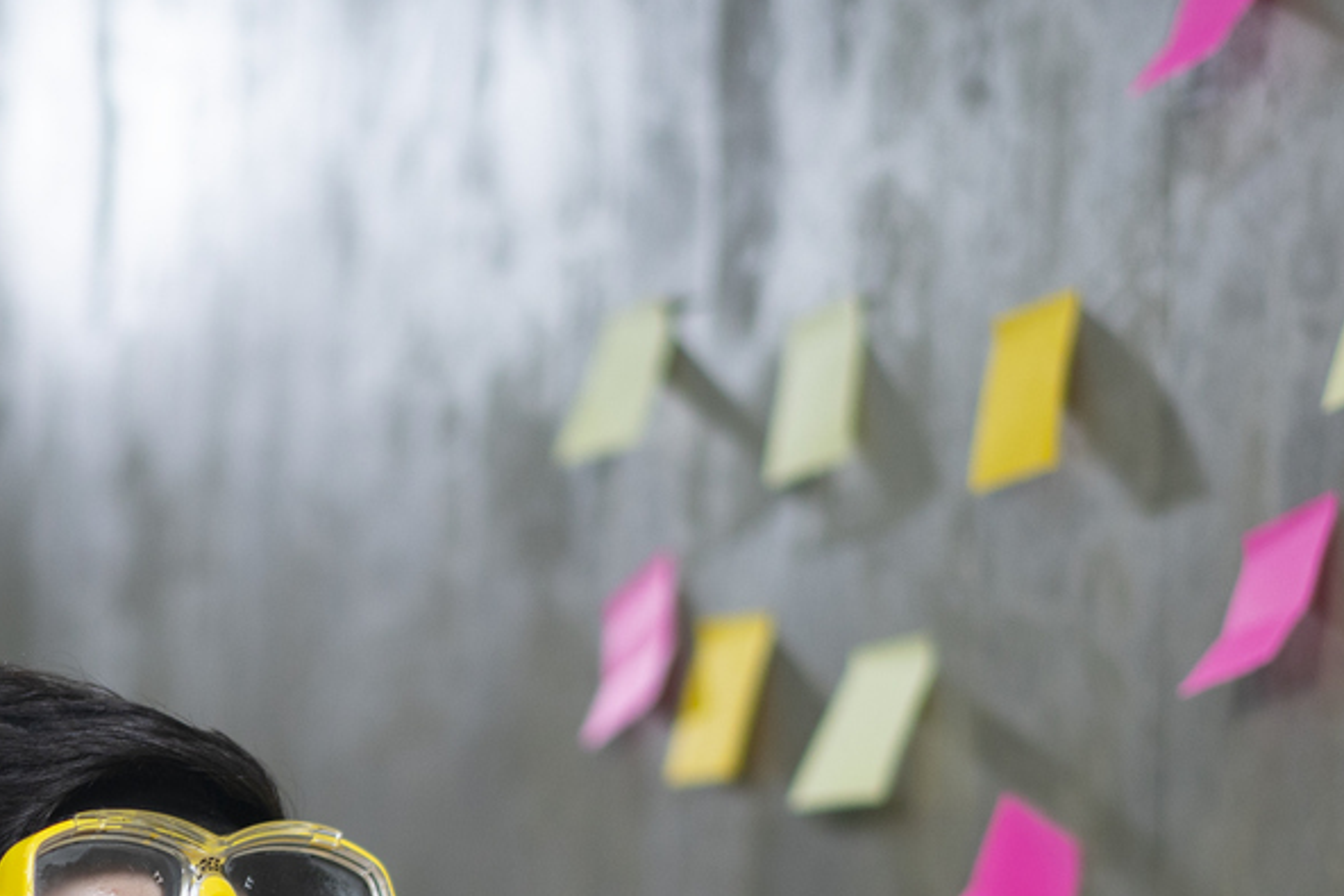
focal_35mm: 197
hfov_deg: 10.3
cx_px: -279
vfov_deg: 6.9
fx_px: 7356
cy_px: 1438
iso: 250
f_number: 2
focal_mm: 55
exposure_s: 1/200
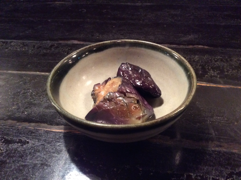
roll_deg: +4.2
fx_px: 222
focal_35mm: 32
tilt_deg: -41.1
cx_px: 120
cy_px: 90
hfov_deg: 56.9
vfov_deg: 44.1
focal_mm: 3.3
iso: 250
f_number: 2.4
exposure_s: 1/15
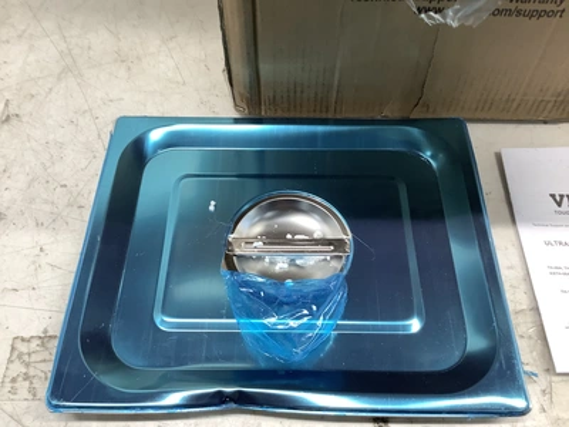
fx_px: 510
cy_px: 214
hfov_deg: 58.4
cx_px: 284
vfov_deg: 45.4
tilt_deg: -60.7
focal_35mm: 31
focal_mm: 3.3
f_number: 2.4
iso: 80
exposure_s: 1/60
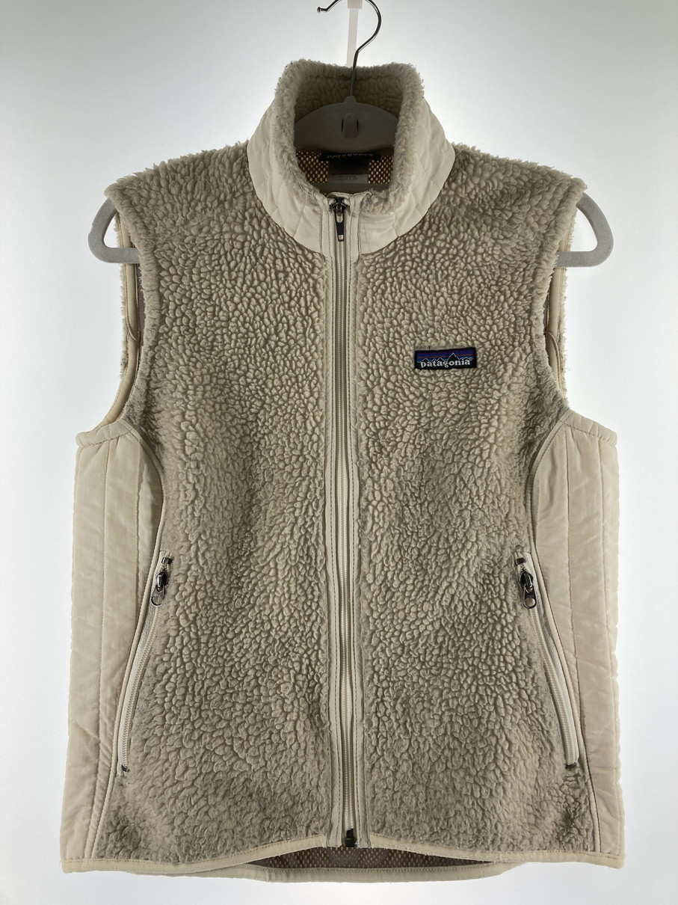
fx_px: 731
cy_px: 452
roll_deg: -0.4
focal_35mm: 28
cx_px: 339
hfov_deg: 49.7
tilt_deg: -14.1
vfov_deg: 63.5
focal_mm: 3.99
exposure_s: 1/100
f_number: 1.8
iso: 32
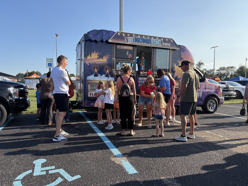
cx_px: 124
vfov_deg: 53.1
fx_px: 186
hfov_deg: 67.3
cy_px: 93
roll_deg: +1.9
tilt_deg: +0.8
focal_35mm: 26
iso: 50
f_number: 1.6
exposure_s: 1/1901
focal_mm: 5.96
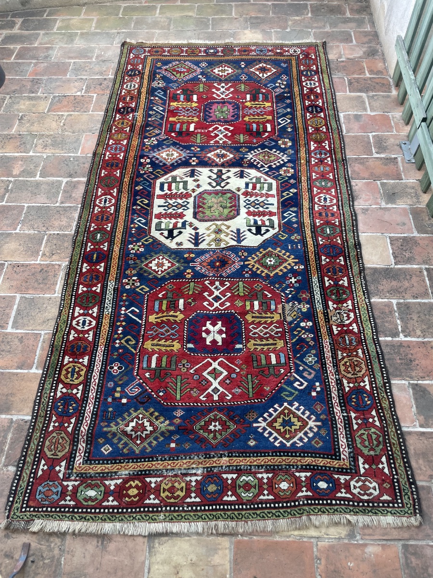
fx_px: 434
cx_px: 216
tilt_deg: -57.1
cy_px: 289
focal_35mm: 26
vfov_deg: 67.3
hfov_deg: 53.1
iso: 64
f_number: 1.6
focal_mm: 4.2
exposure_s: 1/121
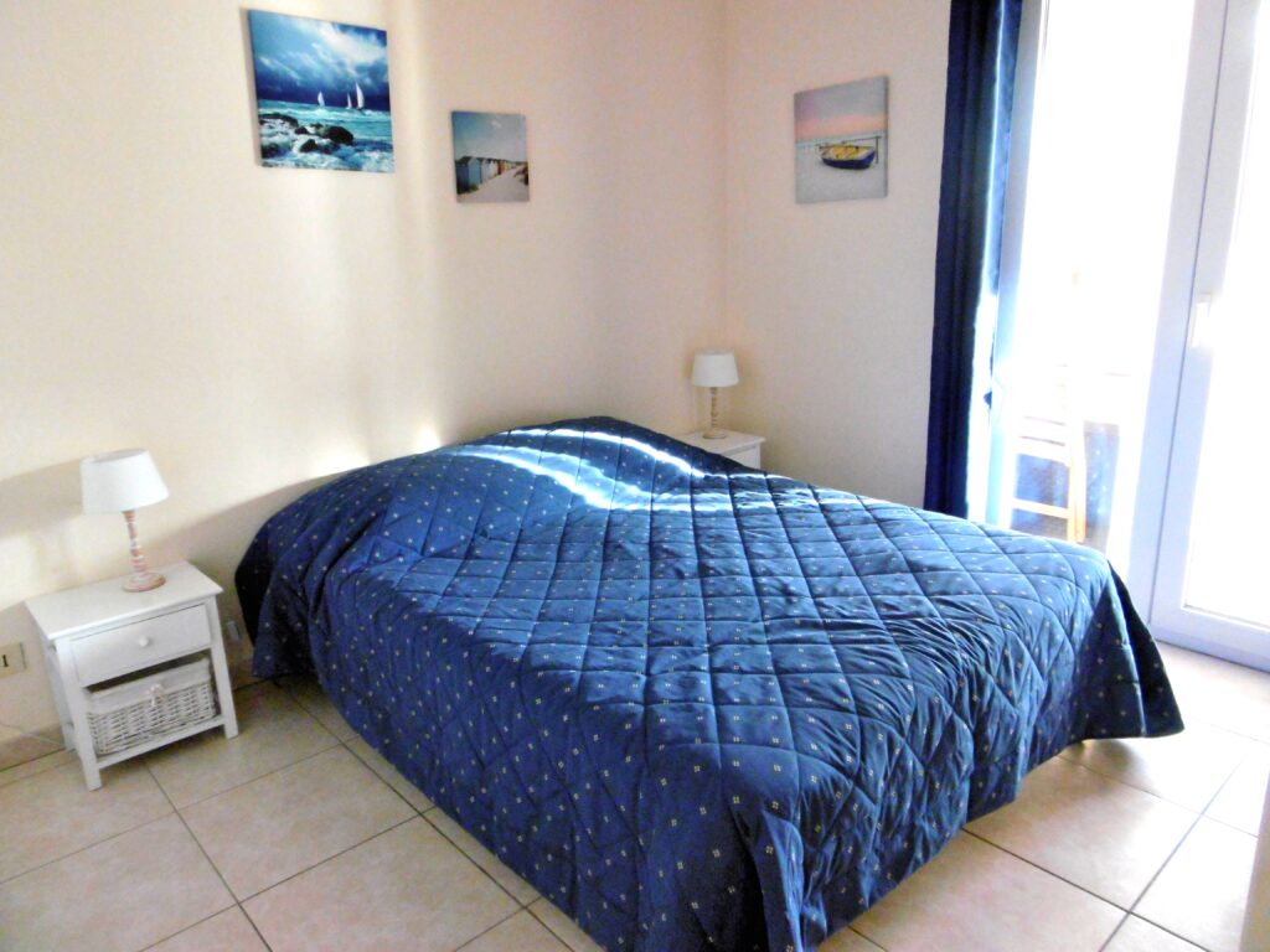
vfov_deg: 56.8
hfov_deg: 71.6
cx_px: 635
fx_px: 881
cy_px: 476
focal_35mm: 24
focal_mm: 4.3
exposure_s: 1/50
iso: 400
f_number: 3.1
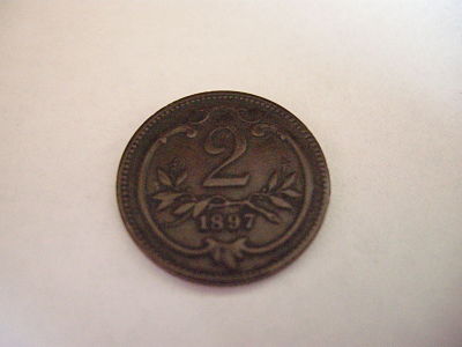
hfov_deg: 52.6
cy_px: 174
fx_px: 467
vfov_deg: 40.7
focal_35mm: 35
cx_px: 231
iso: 1600
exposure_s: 1/65.3
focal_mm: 7.5
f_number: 2.7
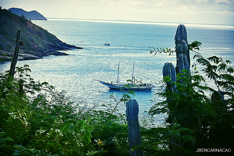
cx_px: 117
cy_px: 78
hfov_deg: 24.6
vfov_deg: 16.6
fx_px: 536
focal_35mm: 82
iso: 400
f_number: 11
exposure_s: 1/500
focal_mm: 55
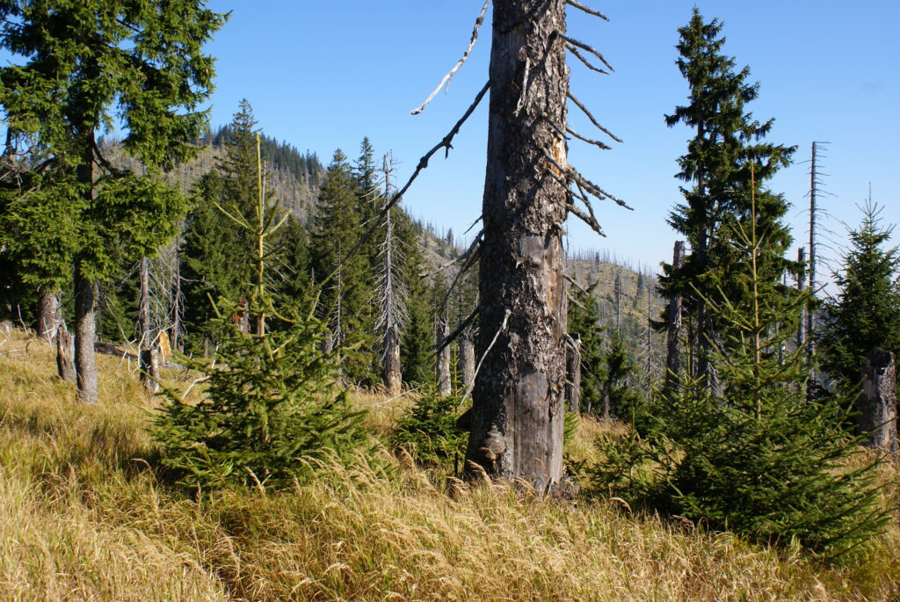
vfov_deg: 37.0
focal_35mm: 36
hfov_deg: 53.1
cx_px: 450
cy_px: 301
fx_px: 901
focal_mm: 24
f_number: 10
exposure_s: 1/125
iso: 100
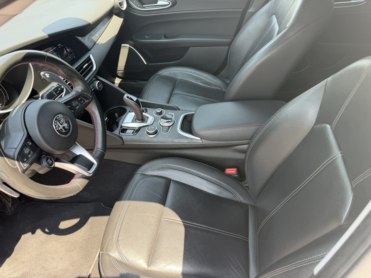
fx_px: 257
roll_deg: +0.9
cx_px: 186
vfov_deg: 56.8
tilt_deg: -42.3
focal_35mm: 24
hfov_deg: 71.6
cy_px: 139
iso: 80
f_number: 1.78
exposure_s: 1/195
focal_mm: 6.76
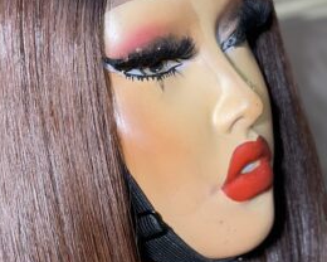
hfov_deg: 13.4
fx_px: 1394
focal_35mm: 144
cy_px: 154
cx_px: 111
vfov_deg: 10.7
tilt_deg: -9.7
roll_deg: +13.7
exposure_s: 1/100
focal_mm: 6.86
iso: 80
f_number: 1.78
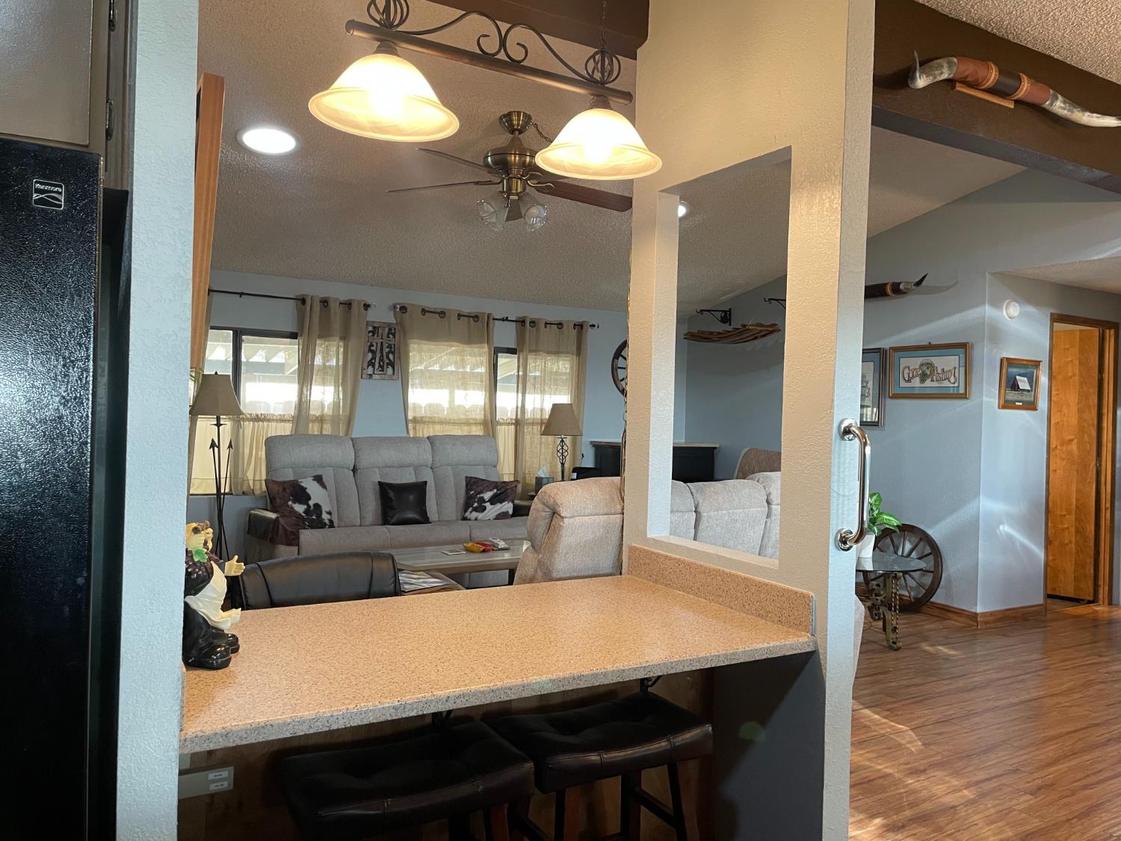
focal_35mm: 26
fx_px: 842
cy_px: 420
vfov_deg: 53.1
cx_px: 560
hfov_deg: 67.3
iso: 100
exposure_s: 1/60
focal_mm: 4.2
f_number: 1.6
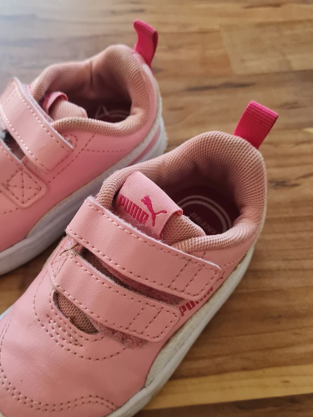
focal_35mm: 38
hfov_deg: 37.3
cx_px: 104
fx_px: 458
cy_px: 246
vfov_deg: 48.7
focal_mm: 5.4
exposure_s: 1/50
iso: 250
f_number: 1.8
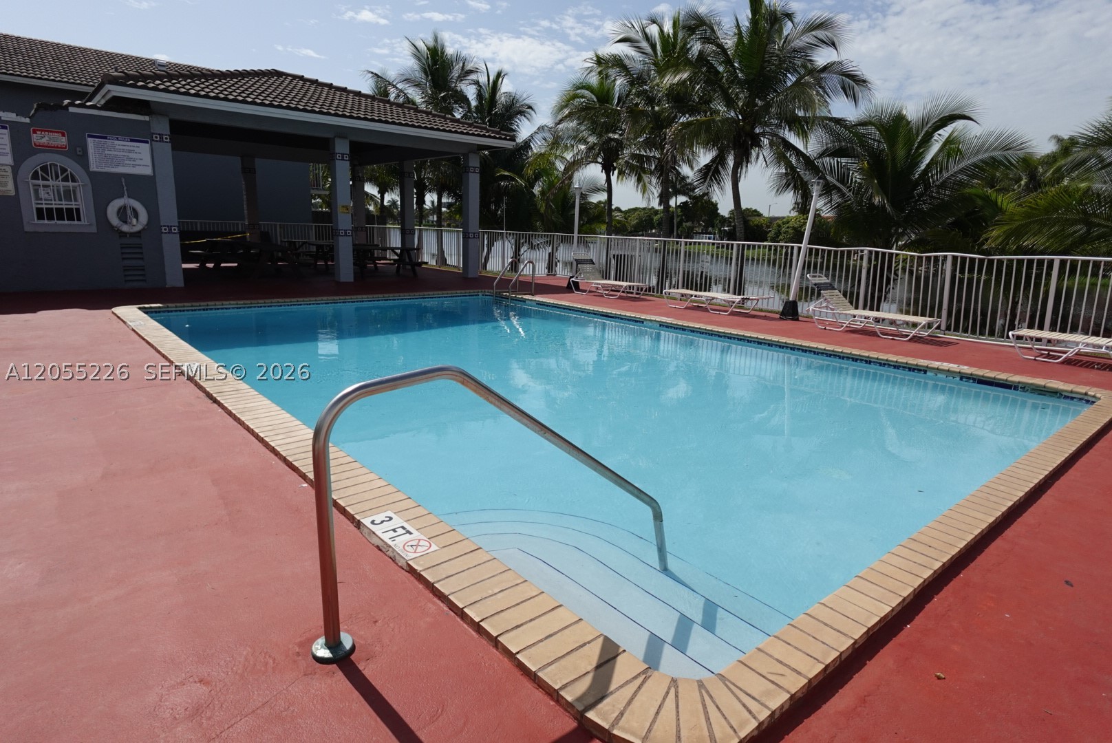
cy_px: 372
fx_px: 618
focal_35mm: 20
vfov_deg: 62.0
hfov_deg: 83.9
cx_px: 556
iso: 125
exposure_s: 1/8000
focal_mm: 7.6
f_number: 2
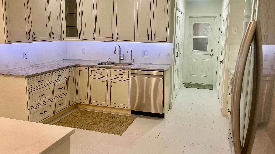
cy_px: 66
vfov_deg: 41.4
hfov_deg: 67.9
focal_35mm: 28
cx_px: 139
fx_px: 204
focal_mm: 5.1
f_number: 1.6
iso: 100
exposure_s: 1/60
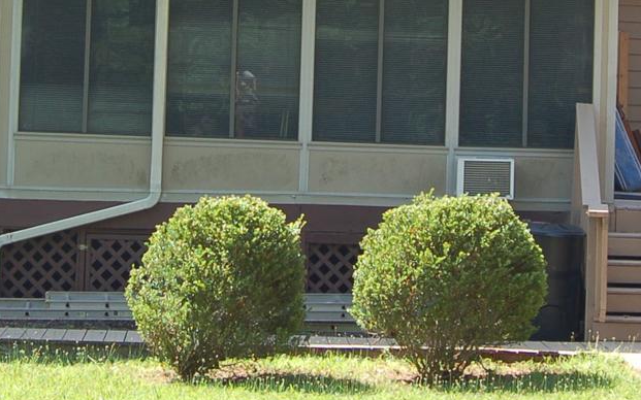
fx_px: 2463
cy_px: -91
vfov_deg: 9.2
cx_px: 278
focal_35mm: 141
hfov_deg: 14.8
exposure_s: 1/160
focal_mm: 28
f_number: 6.3
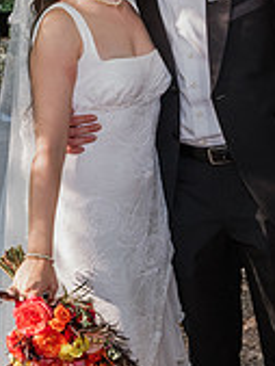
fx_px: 1322
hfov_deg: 11.9
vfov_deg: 15.8
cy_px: 182
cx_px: 136
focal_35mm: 125
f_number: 6.3
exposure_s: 1/125
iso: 1250
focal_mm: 32.5
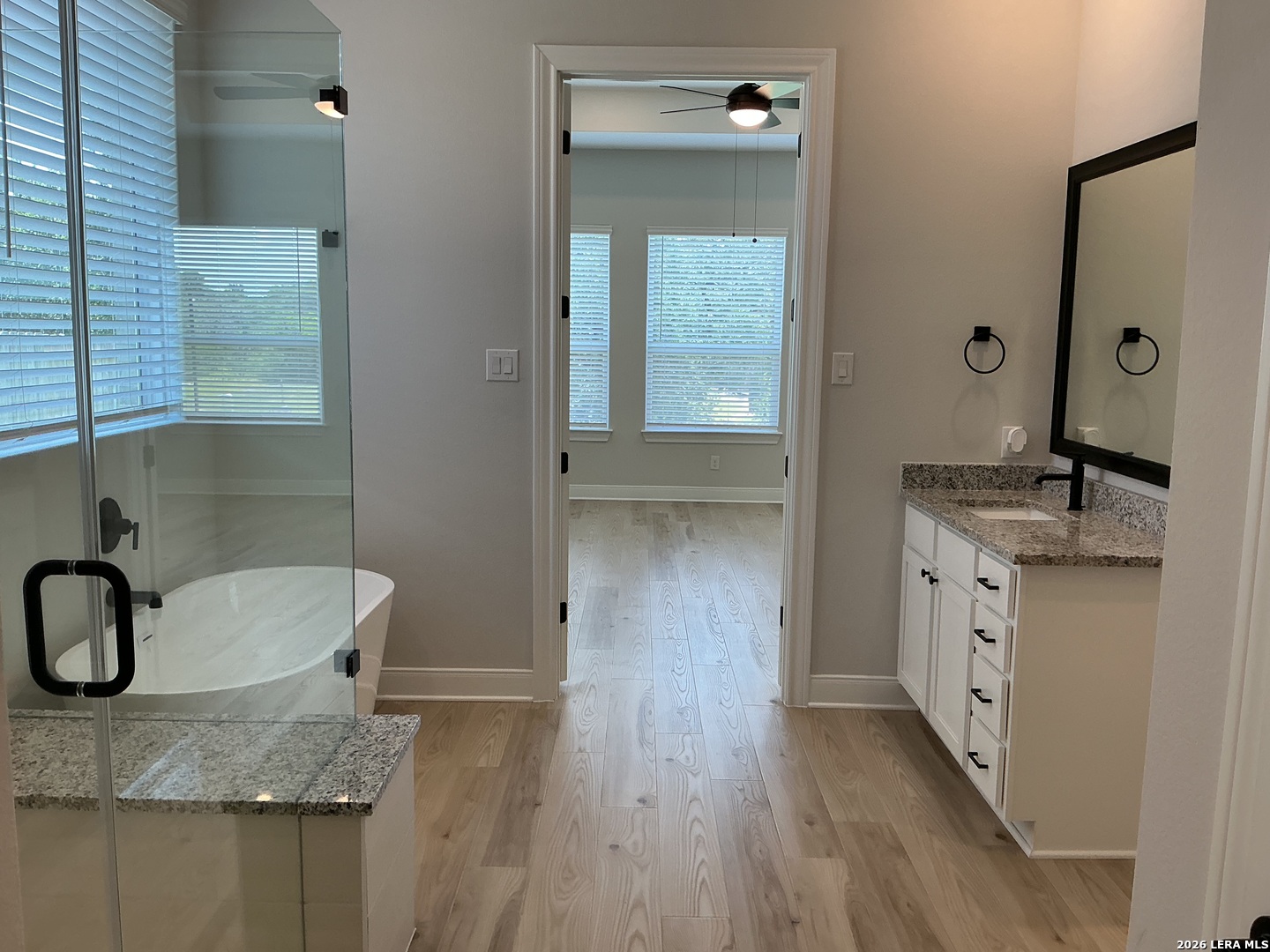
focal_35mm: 29
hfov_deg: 61.7
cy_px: 476
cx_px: 635
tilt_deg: -6.6
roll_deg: -1.5
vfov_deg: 48.2
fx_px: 1064
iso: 50
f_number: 1.8
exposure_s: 1/120
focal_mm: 3
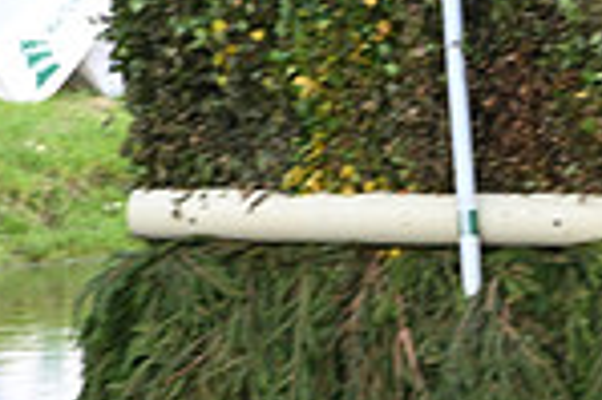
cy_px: 42
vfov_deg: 1.8
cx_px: 1046
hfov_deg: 2.6
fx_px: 12995
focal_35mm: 778
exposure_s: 1/160
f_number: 9
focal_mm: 200
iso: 450
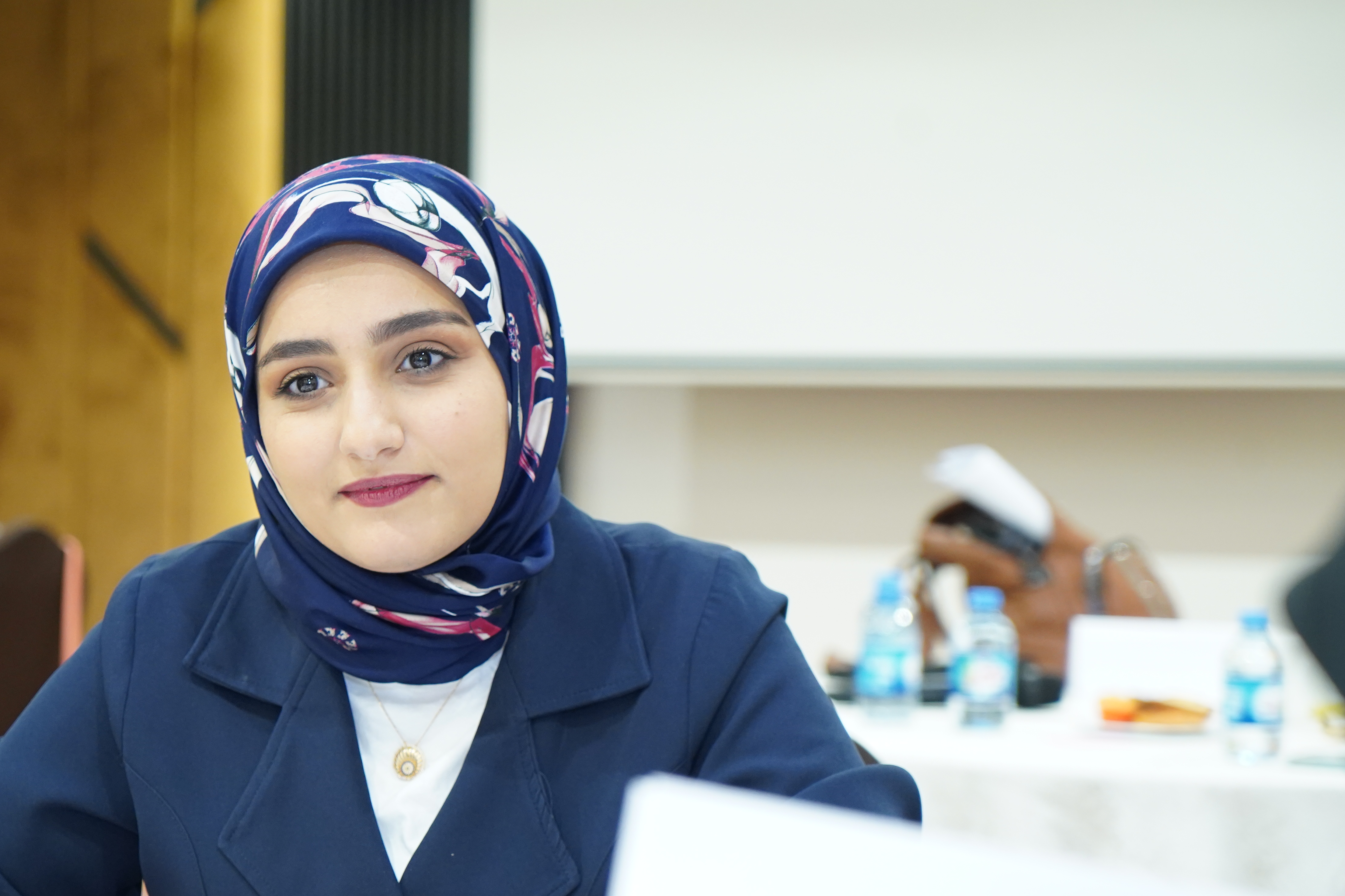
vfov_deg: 14.4
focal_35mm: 95
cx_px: 499
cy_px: 487
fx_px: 3549
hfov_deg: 21.4
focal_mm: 70
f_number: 4
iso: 2500
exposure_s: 1/125
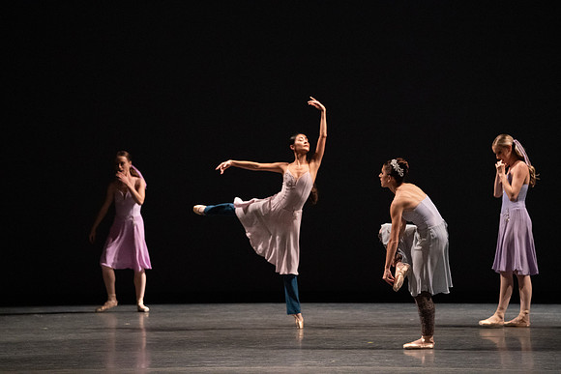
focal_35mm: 200
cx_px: 280
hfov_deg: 10.3
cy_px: 187
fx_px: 3117
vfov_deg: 6.9
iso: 12800
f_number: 5
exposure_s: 1/400
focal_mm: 200
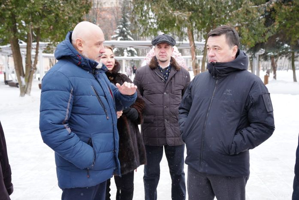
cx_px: 150
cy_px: 100
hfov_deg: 55.8
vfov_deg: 39.0
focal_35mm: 34
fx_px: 283
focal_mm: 34
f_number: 4.5
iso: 2000
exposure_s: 1/250
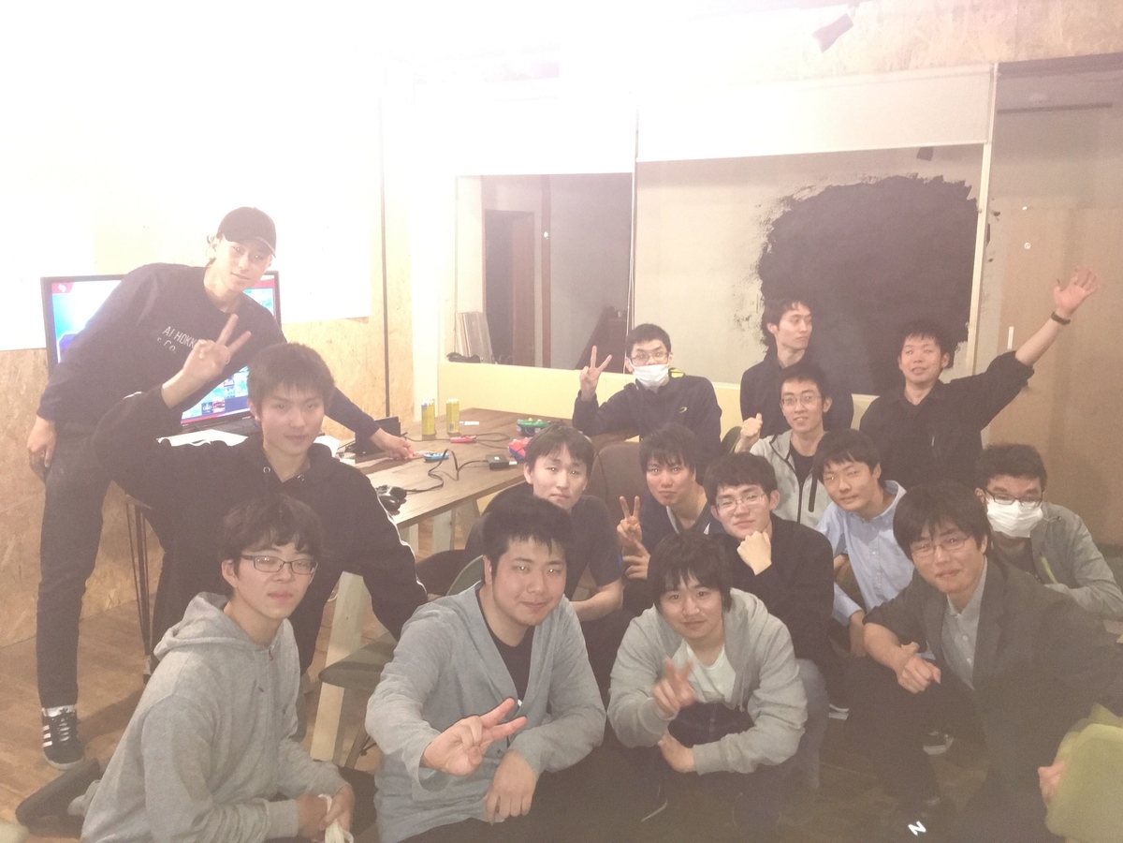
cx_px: 562
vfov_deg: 48.2
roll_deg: -0.5
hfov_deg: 61.7
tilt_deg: -12.1
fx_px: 941
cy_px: 422
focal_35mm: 29
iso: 400
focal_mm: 4.15
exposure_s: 1/16
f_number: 2.2
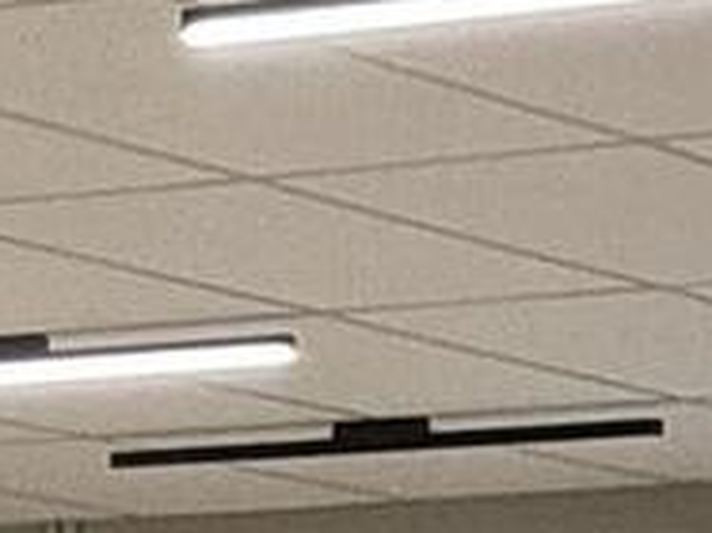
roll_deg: -0.4
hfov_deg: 5.9
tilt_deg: -2.4
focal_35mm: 334
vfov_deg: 4.3
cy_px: 1648
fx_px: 6865
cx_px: 137
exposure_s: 1/40
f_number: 1.6
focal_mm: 5.96
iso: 250
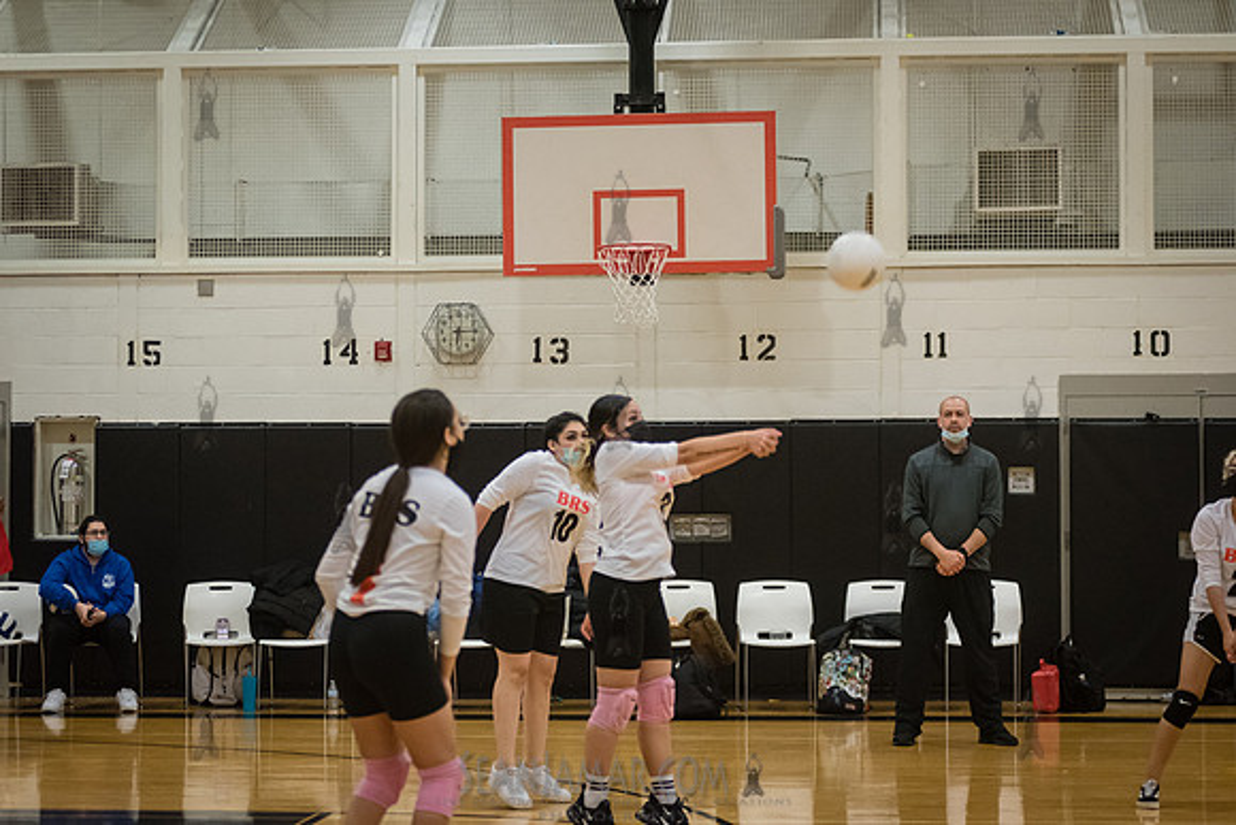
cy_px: 412
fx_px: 2795
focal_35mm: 81
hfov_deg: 24.9
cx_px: 618
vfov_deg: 16.8
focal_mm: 80
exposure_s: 1/400
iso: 5000
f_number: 3.2
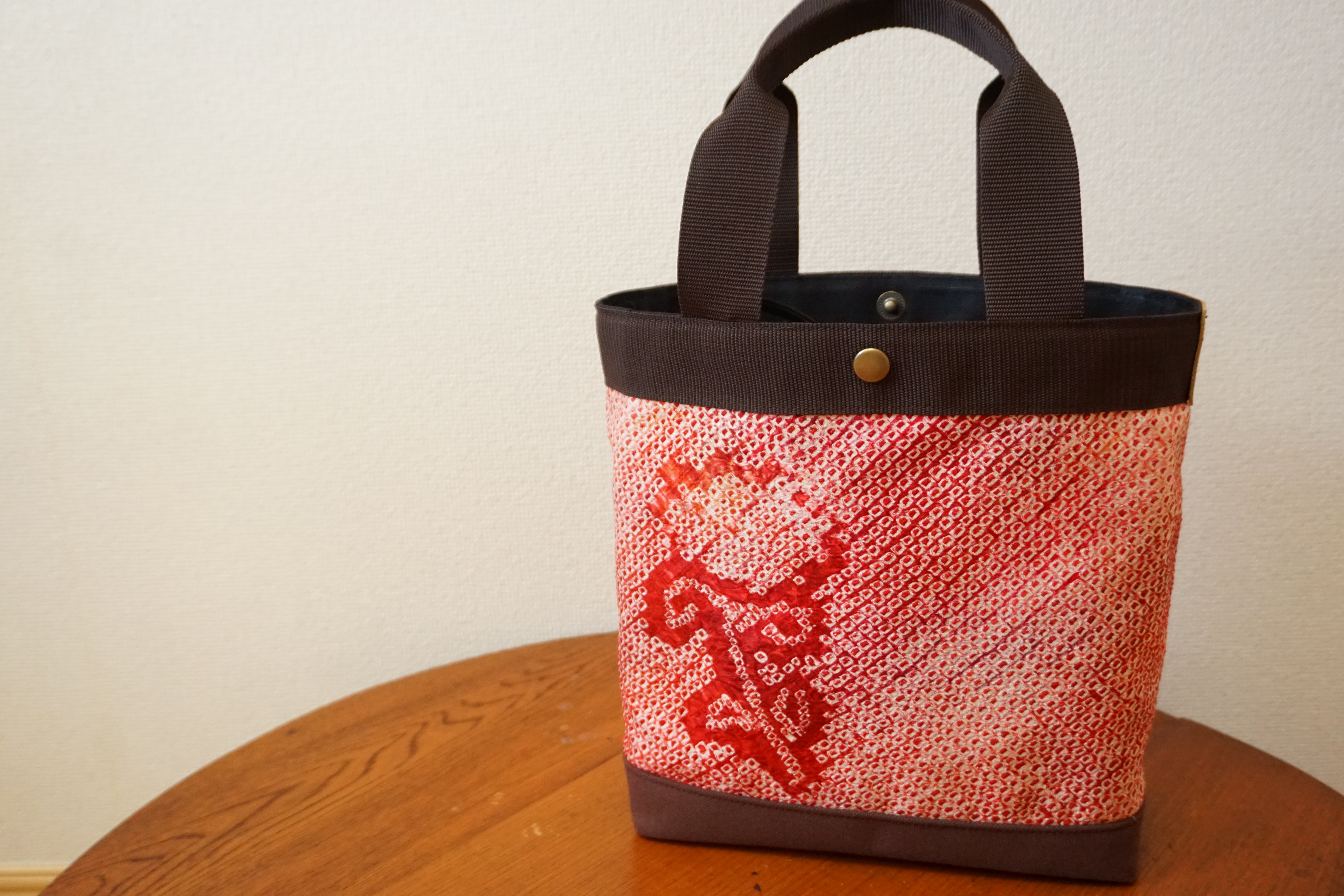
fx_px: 1232
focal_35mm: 33
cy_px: 448
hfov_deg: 57.2
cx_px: 672
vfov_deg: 40.0
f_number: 4
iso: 2000
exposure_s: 1/160
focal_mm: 22
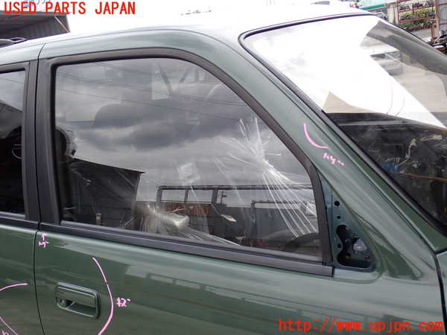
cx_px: 224
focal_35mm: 38
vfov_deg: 37.7
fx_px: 491
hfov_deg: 49.0
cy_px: 168
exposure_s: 1/200
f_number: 3.5
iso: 100
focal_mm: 6.83
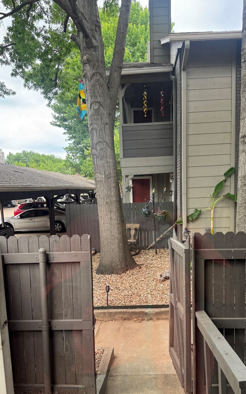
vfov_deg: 56.1
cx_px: 136
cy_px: 243
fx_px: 365
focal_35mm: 34
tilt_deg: -3.8
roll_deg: +2.1
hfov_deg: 37.2
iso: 64
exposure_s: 1/142
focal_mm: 6.76
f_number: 1.78
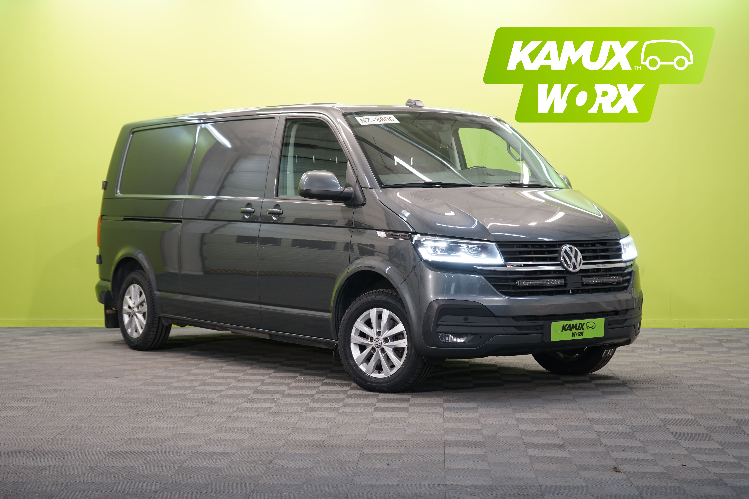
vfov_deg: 19.5
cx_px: 374
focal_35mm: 70
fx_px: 1456
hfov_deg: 28.8
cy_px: 250
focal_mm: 70
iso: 400
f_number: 5.6
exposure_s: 1/20
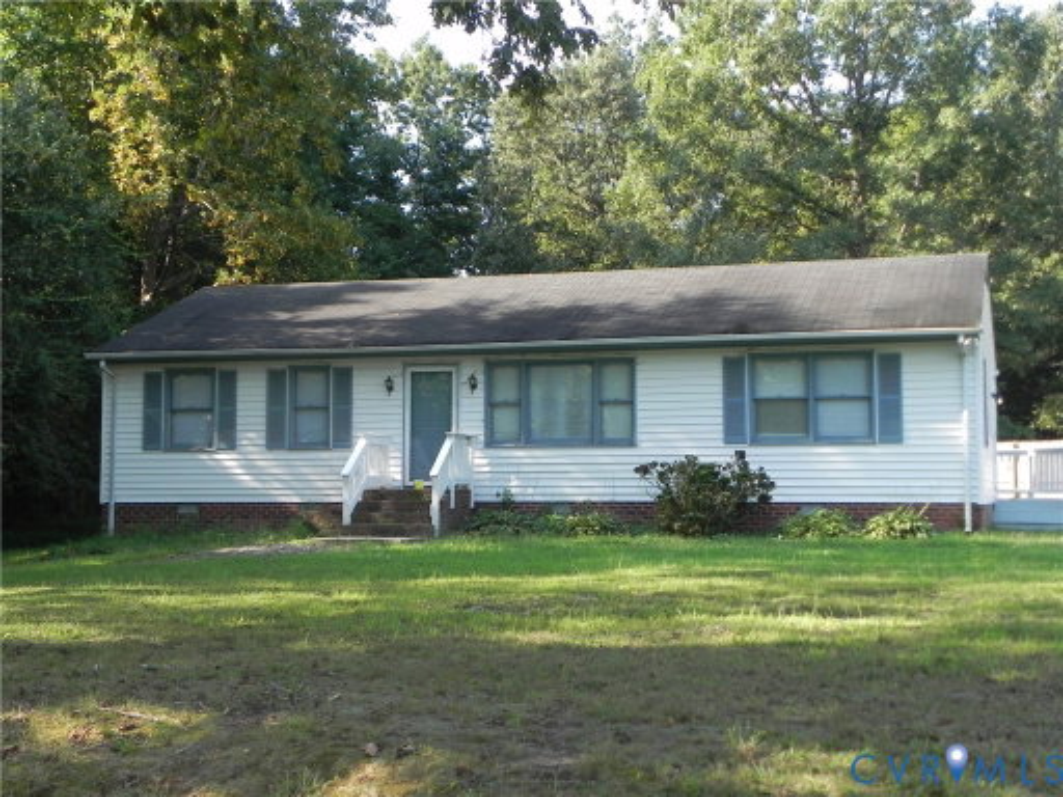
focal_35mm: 52
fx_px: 1597
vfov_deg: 28.0
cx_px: 532
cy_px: 398
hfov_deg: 36.8
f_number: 3.5
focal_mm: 9.2
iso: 160
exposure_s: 1/232
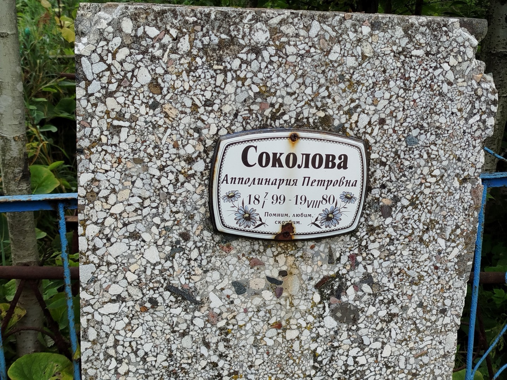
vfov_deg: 30.3
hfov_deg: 39.7
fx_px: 703
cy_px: 190
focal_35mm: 48
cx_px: 254
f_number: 1.7
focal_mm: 5.31
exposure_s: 1/225
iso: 50
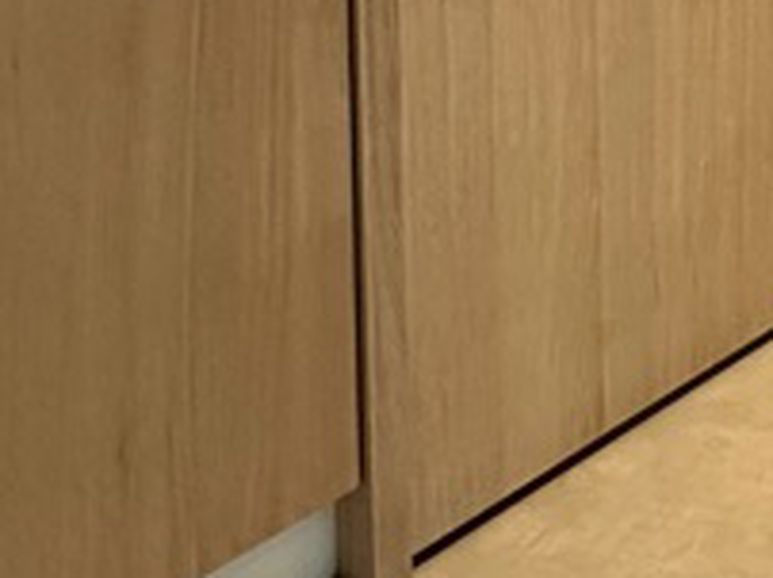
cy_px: -513
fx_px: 1584
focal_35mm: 71
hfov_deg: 25.2
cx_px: 876
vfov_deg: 16.6
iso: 250
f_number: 2.2
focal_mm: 2.2
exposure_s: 1/50
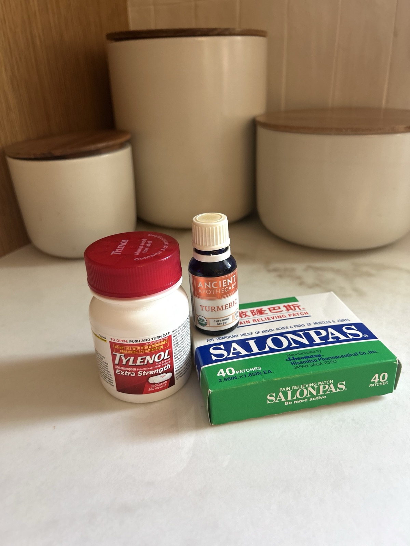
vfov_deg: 67.3
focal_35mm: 26
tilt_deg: -26.4
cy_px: 273
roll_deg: +1.7
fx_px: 411
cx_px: 205
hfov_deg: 53.1
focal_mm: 5.7
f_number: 1.5
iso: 100
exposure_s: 1/60
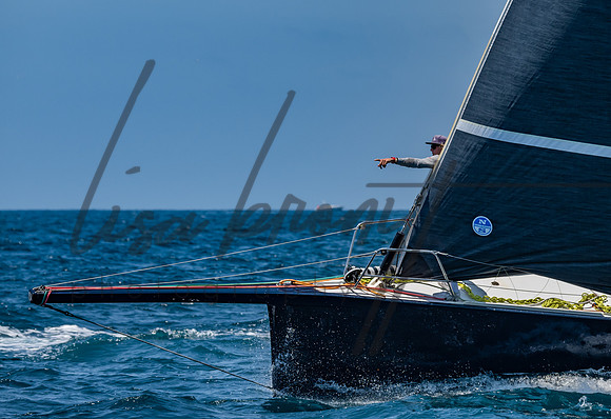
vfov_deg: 4.0
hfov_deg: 5.9
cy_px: 145
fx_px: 5957
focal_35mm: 348
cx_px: 377
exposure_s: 1/2000
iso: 320
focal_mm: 220
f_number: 5.6
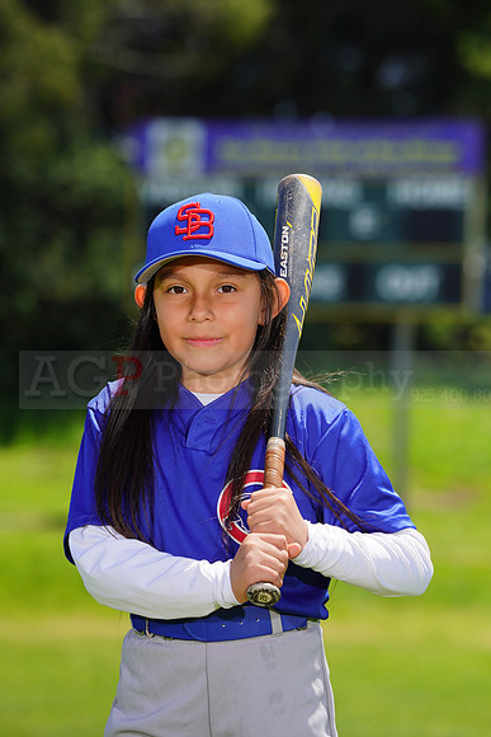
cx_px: 246
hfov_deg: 5.0
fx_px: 5602
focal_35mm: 274
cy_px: 368
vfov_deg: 7.5
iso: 100
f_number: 8
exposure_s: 1/250
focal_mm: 274
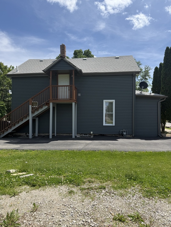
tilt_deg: +0.5
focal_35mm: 24
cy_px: 114
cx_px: 86
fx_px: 158
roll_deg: -0.5
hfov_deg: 56.8
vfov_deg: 71.6
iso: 80
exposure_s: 1/4673
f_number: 1.78
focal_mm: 6.76
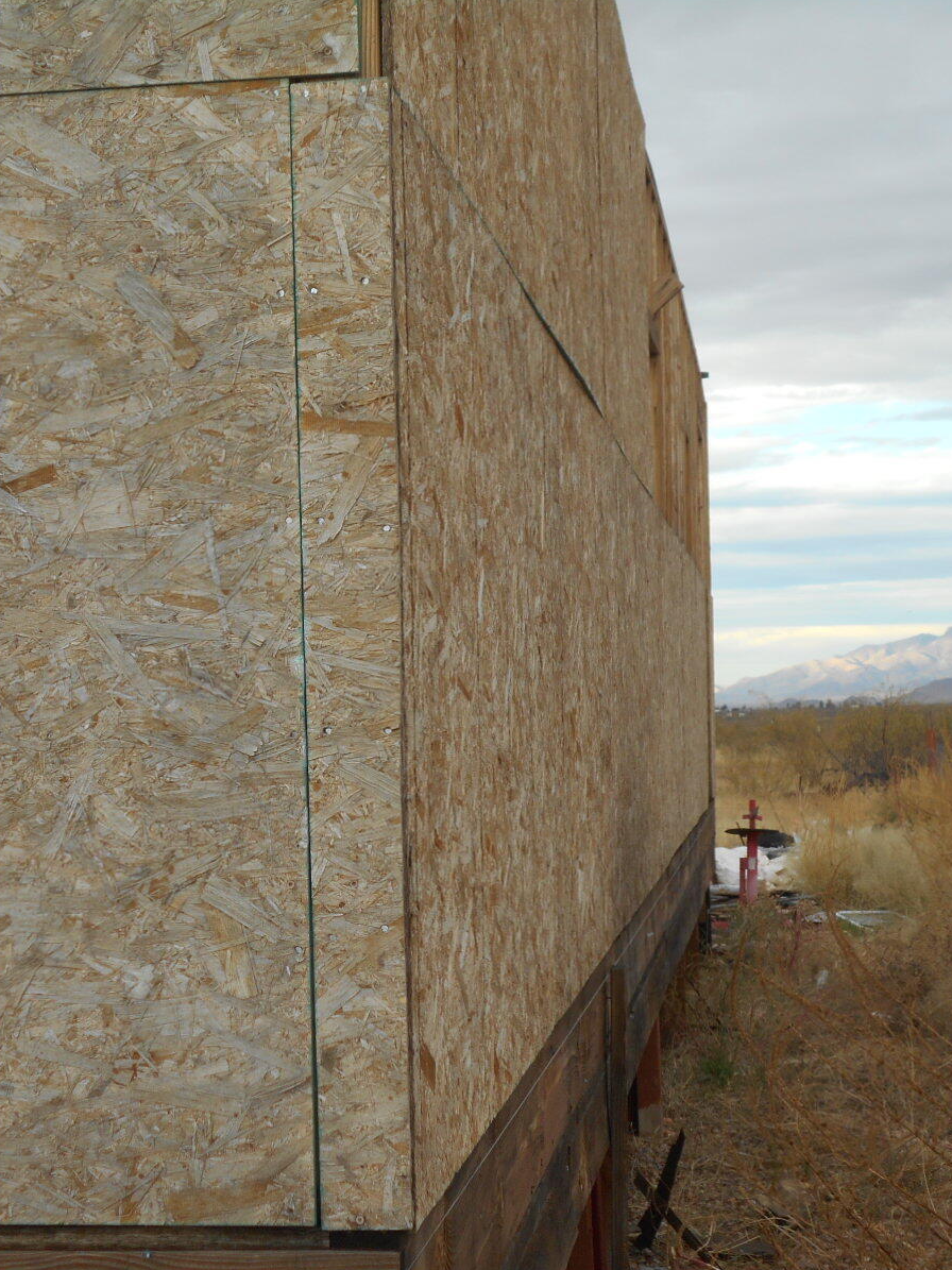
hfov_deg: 19.6
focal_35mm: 75
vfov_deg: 26.0
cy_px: 634
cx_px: 311
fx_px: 2751
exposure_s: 1/125
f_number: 4.9
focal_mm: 10
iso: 80
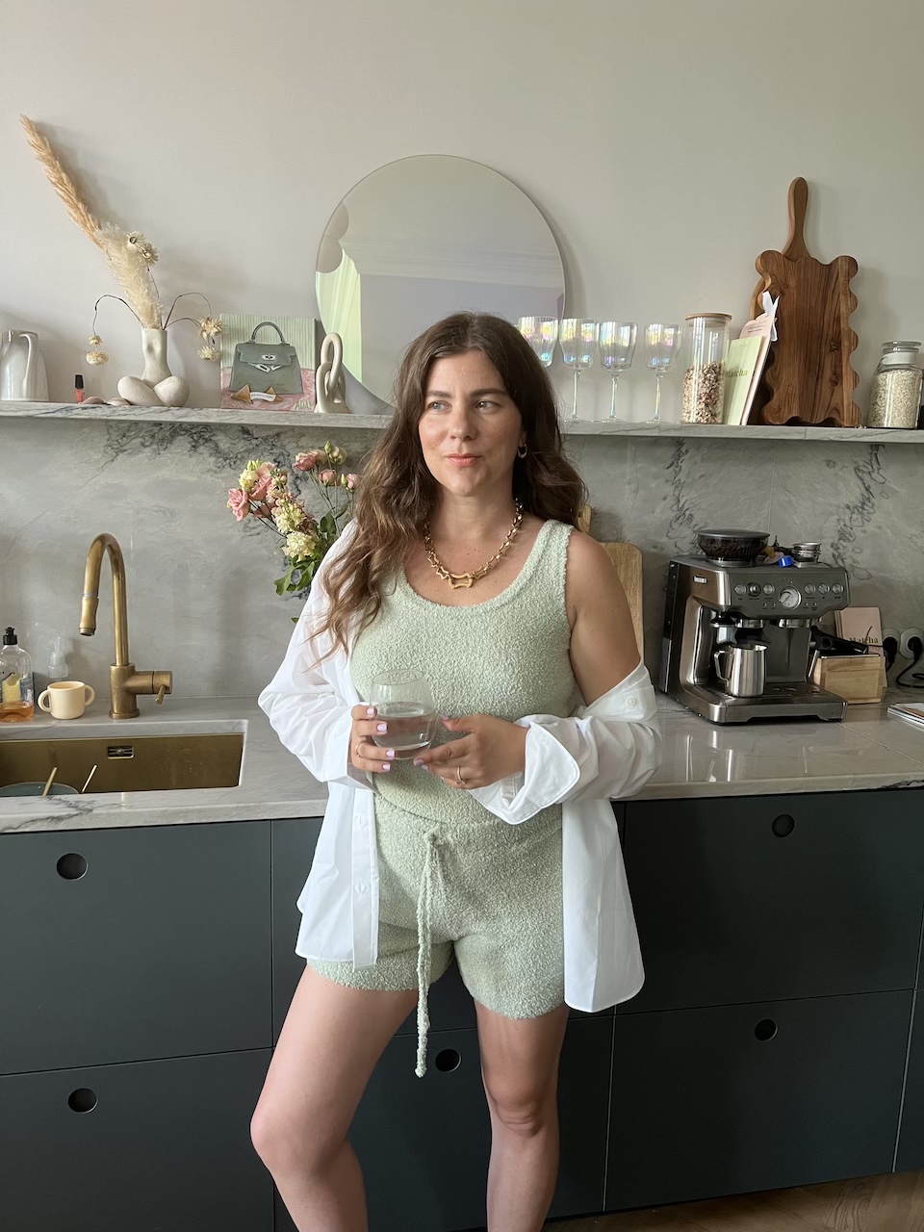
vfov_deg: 67.3
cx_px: 462
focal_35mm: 26
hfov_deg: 53.1
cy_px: 616
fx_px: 925
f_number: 1.5
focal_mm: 5.7
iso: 200
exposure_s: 1/50
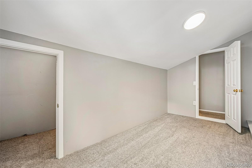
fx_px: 98
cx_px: 126
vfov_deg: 81.2
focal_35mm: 14
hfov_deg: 104.3
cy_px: 84
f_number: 10
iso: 400
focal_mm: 14
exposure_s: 1/5
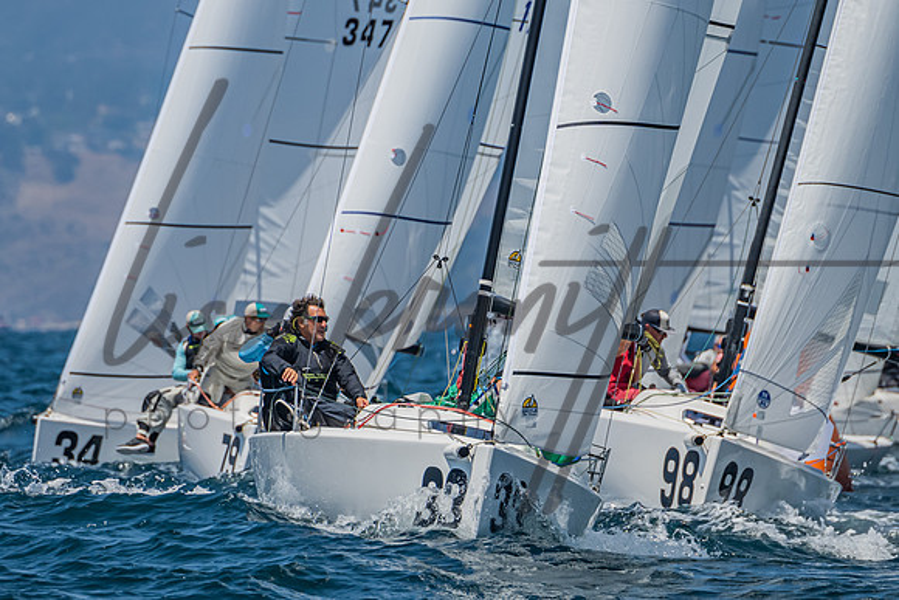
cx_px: 372
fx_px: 17226
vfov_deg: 2.0
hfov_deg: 3.0
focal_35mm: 690
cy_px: 221
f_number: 6.3
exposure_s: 1/2500
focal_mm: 400
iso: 400
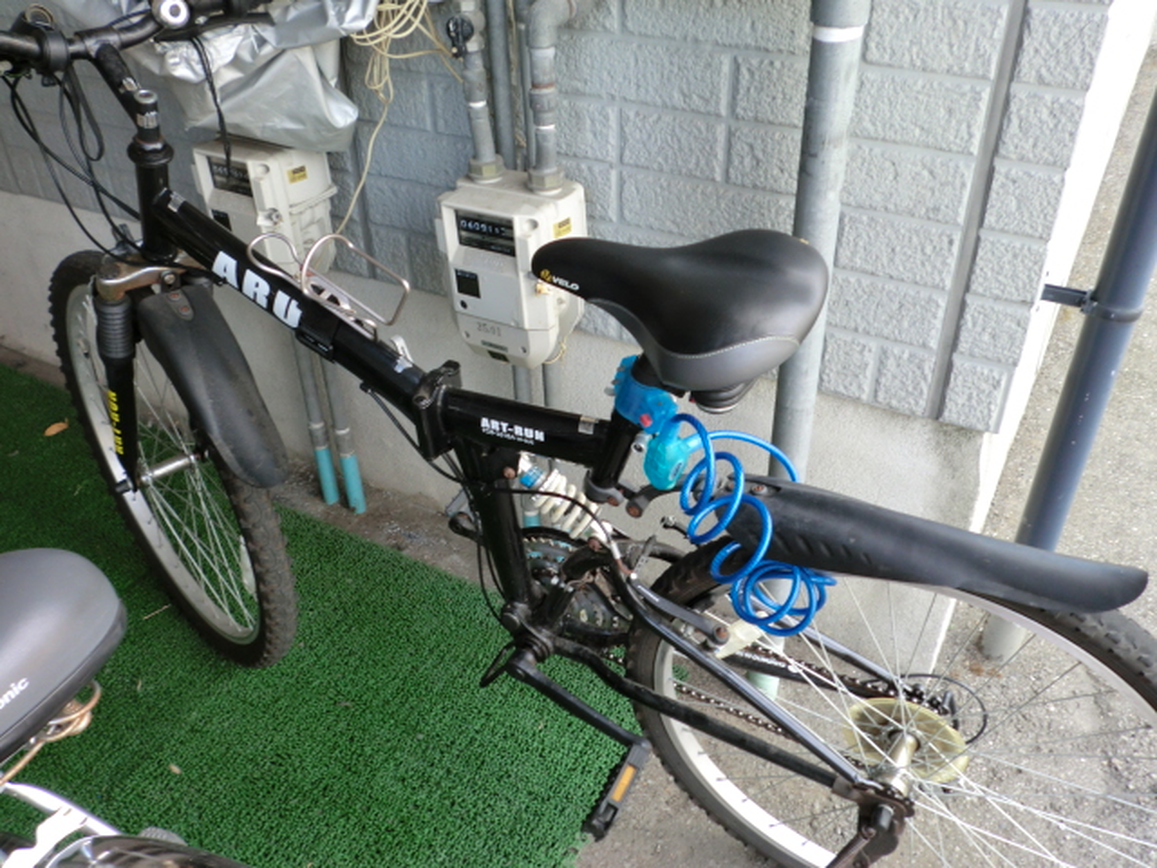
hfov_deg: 56.8
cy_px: 434
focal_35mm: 32
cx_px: 578
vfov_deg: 44.2
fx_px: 1070
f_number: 3.5
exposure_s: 1/60
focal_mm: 5.8
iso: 64
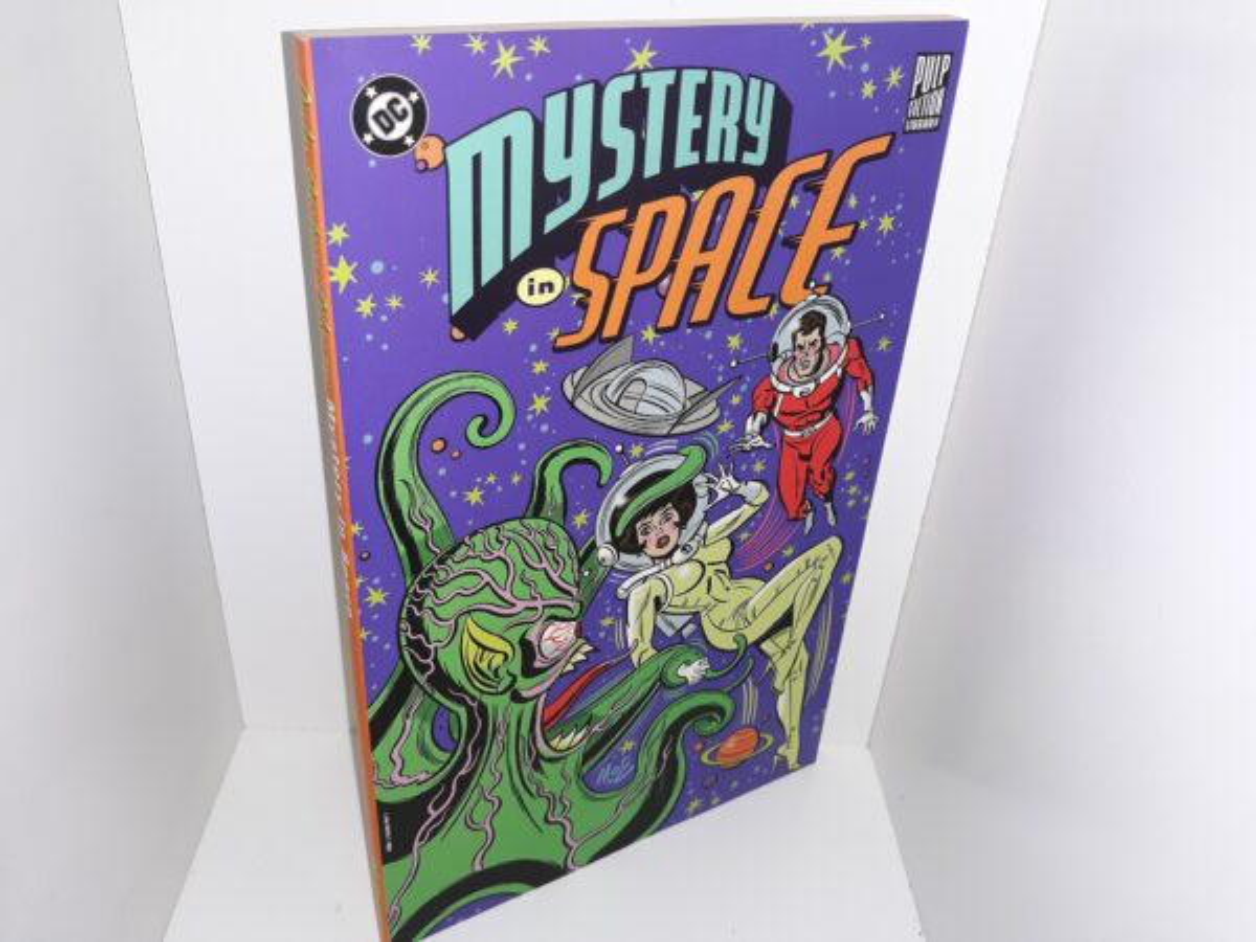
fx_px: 1016
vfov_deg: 49.7
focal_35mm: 28
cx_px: 628
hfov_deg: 63.4
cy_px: 471
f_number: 1.7
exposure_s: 1/100
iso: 40
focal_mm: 3.7
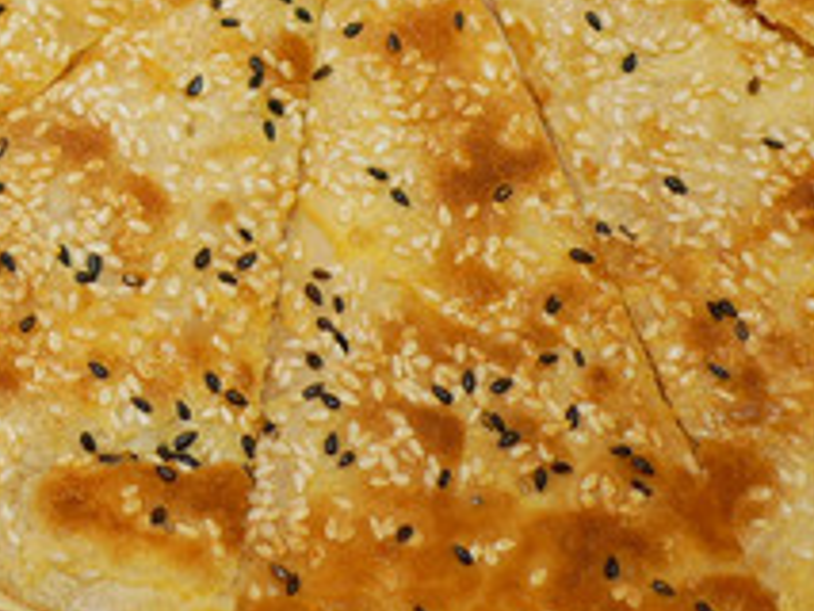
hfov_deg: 13.0
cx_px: -508
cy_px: -569
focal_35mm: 141
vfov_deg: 9.9
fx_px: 3318
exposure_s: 1/60
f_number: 1.7
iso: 250
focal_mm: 15
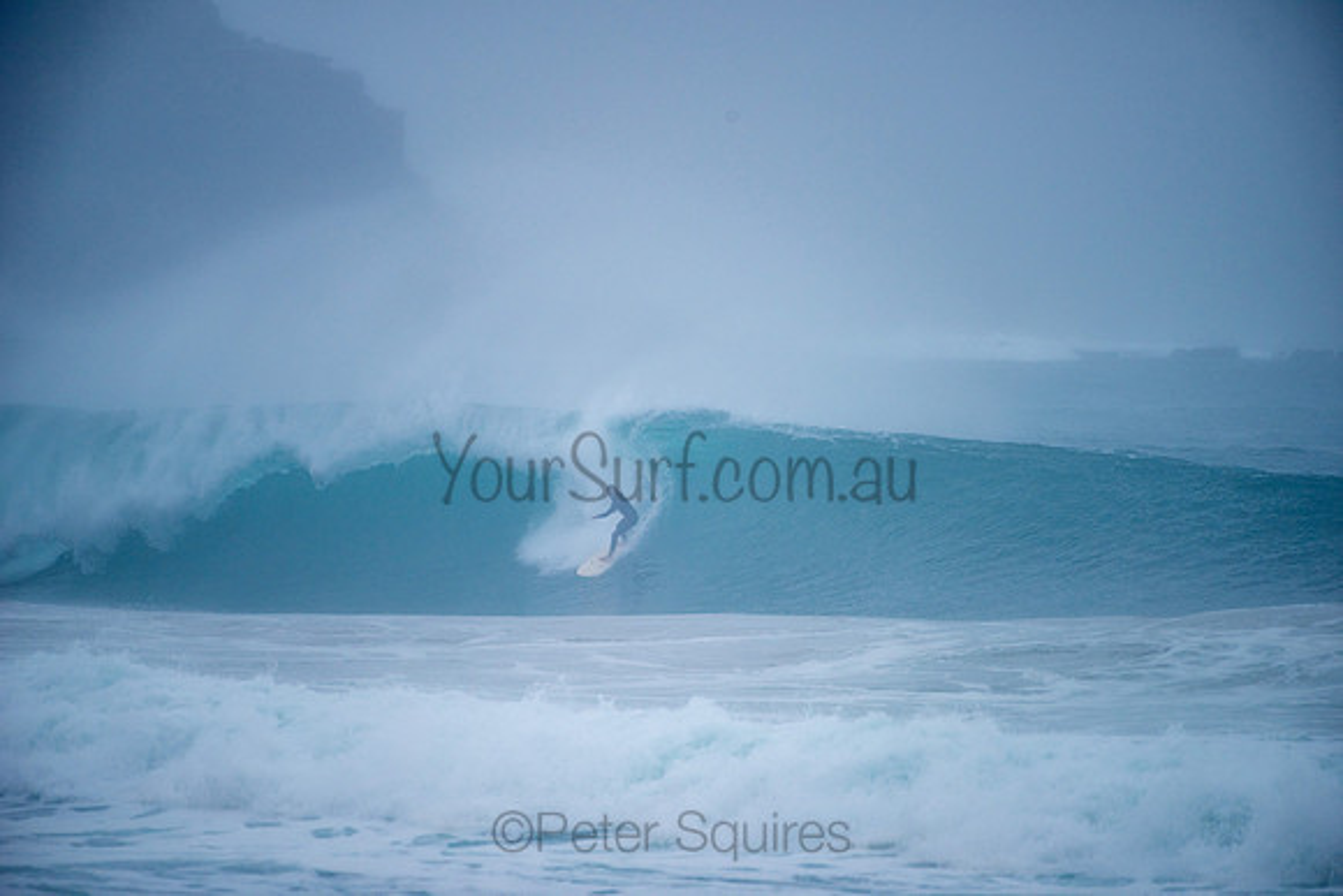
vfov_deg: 2.8
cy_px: 448
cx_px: 672
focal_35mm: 500
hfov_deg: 4.1
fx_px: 18656
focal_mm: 500
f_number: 5.6
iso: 280
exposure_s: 1/1000
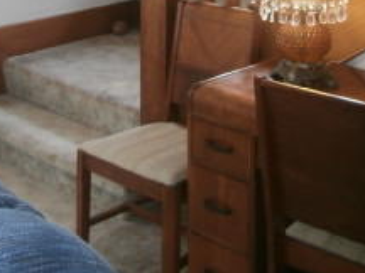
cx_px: 191
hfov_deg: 27.4
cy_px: -101
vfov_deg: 18.9
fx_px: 749
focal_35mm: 71
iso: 200
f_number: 3
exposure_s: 1/30
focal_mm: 4.2
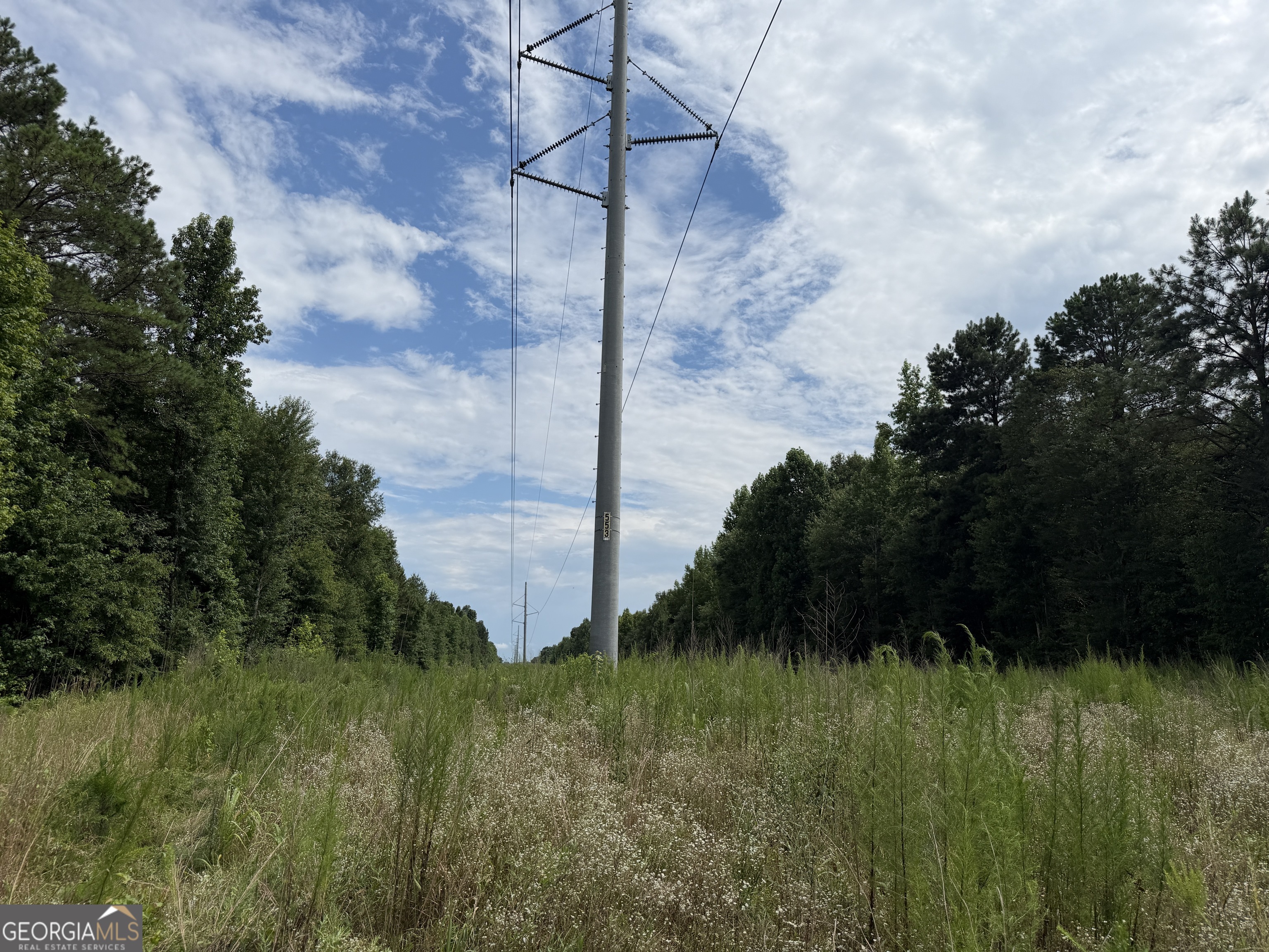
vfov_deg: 56.8
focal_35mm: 24
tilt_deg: +12.5
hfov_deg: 71.6
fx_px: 880
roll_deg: -0.8
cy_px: 476
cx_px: 634
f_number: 1.78
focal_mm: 6.76
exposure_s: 1/10309
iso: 80
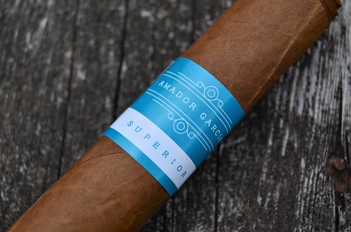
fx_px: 758
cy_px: 116
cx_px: 176
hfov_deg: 26.1
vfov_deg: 17.4
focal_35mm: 78
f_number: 7.1
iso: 160
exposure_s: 1/160
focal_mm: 52
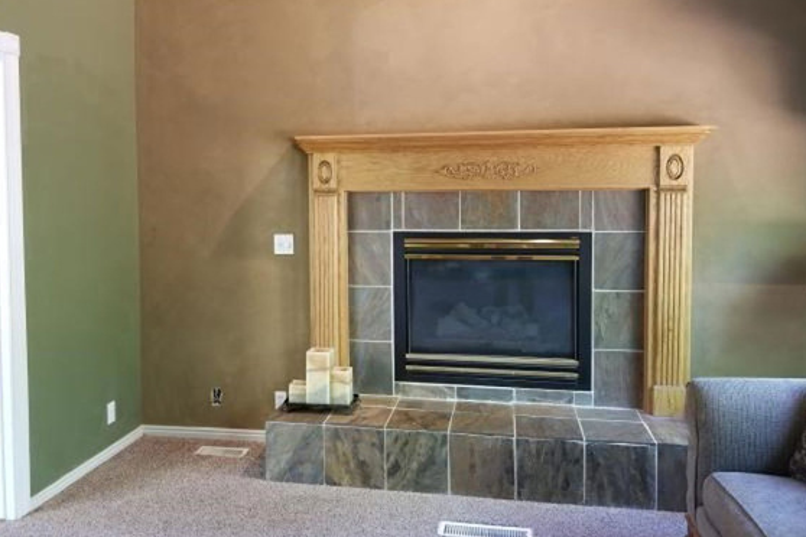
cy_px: 237
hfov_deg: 60.2
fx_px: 694
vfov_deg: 42.3
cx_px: 376
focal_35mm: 31
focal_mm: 4.25
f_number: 1.7
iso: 200
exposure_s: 1/17
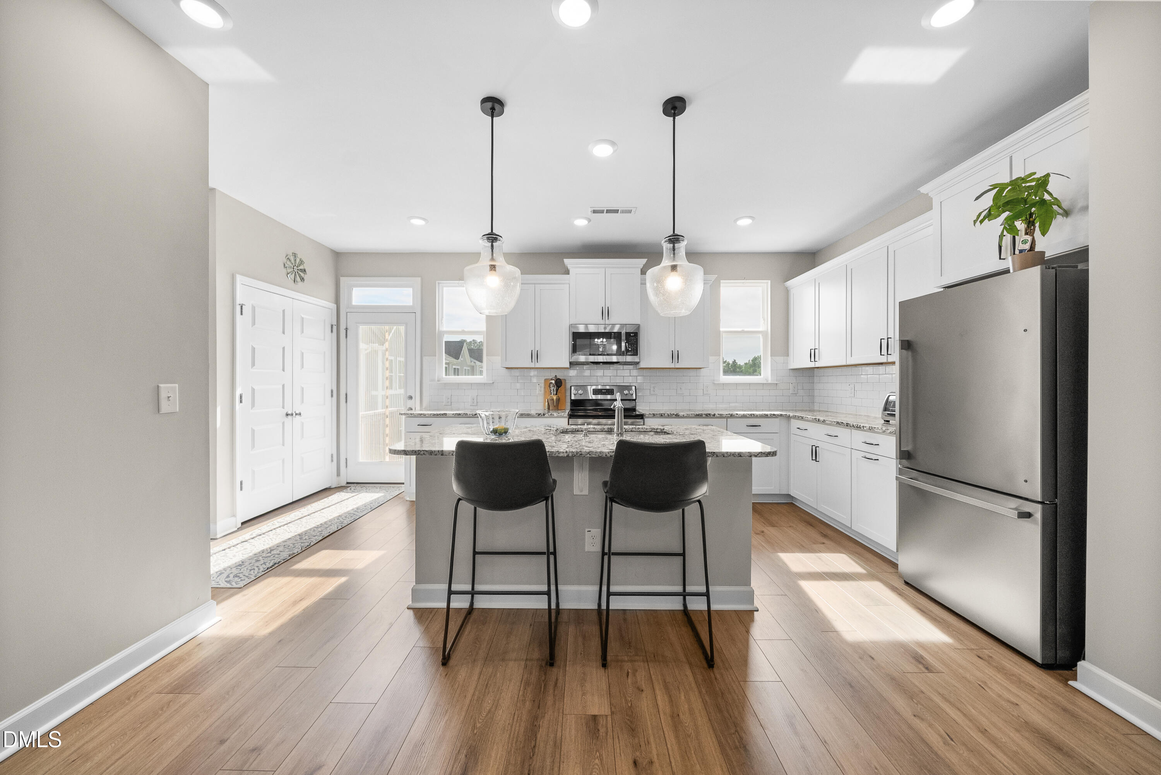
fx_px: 387
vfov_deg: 90.1
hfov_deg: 112.6
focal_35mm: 12
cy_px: 388
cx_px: 580
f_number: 6.3
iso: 3200
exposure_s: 1/160
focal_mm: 12
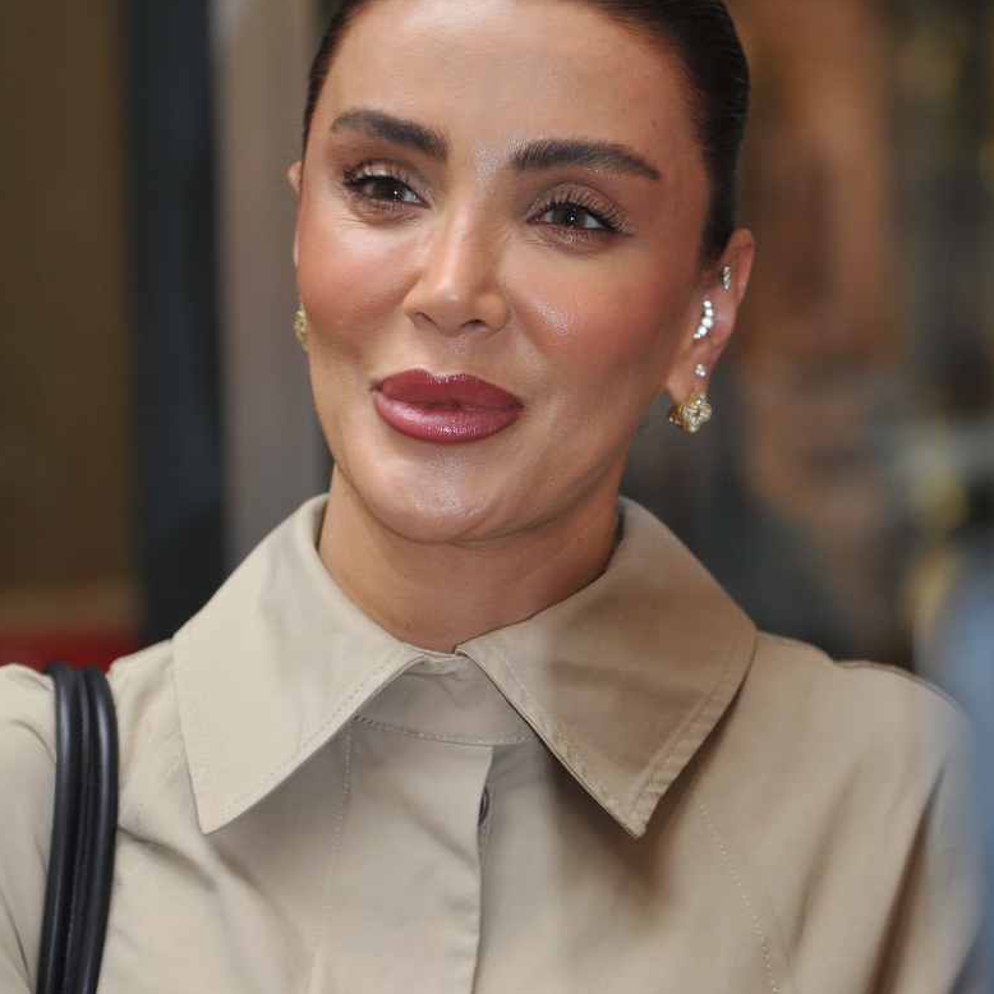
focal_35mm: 135
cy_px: 565
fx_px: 4386
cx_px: 495
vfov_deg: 12.9
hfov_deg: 12.9
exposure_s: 1/100
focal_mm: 70
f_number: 3.5
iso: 250
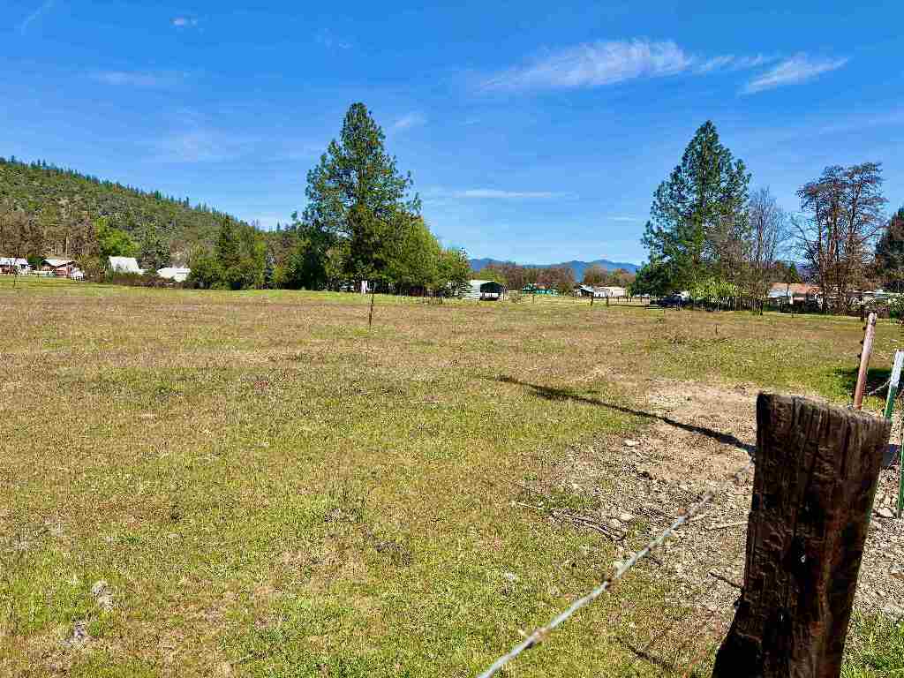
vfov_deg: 53.1
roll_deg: +1.2
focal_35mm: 26
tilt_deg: -5.0
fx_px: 679
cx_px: 452
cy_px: 339
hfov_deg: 67.3
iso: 50
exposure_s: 1/3279
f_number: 1.6
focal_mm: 5.96
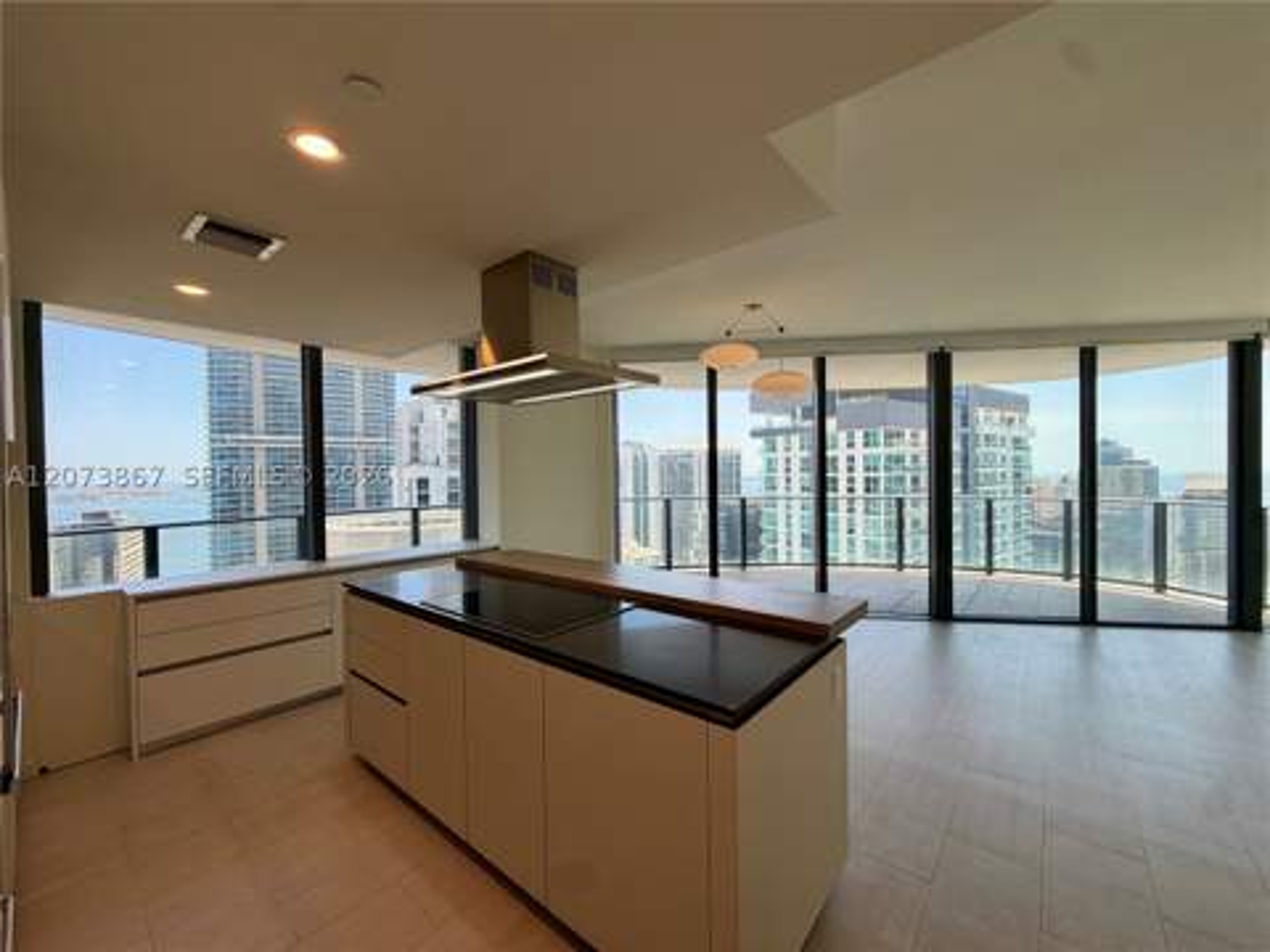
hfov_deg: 102.1
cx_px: 635
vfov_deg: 85.7
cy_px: 476
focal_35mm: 14
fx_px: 514
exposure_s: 1/120
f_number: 2.2
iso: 32
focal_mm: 2.22
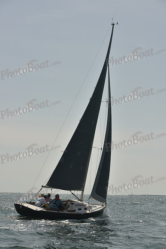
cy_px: 124
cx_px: 83
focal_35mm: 70
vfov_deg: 28.8
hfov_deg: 19.5
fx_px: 484
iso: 320
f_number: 8
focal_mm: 70
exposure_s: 1/1250
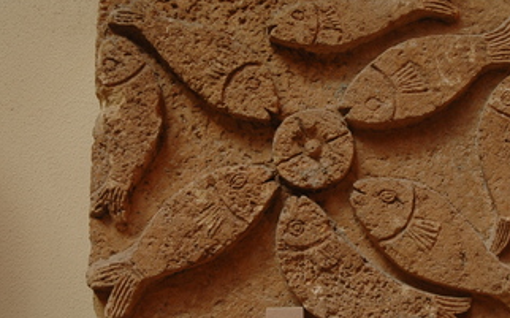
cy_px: 157
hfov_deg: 31.4
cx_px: 341
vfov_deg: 20.1
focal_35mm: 65
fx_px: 899
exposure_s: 1/50
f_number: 4
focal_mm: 31
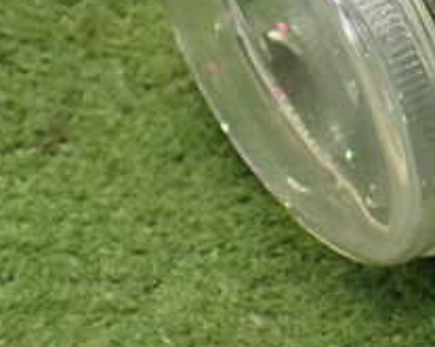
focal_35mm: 85
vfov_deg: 17.6
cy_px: 8
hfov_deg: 21.2
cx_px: 498
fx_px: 1093
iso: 800
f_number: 2.3
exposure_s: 1/100
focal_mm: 5.4
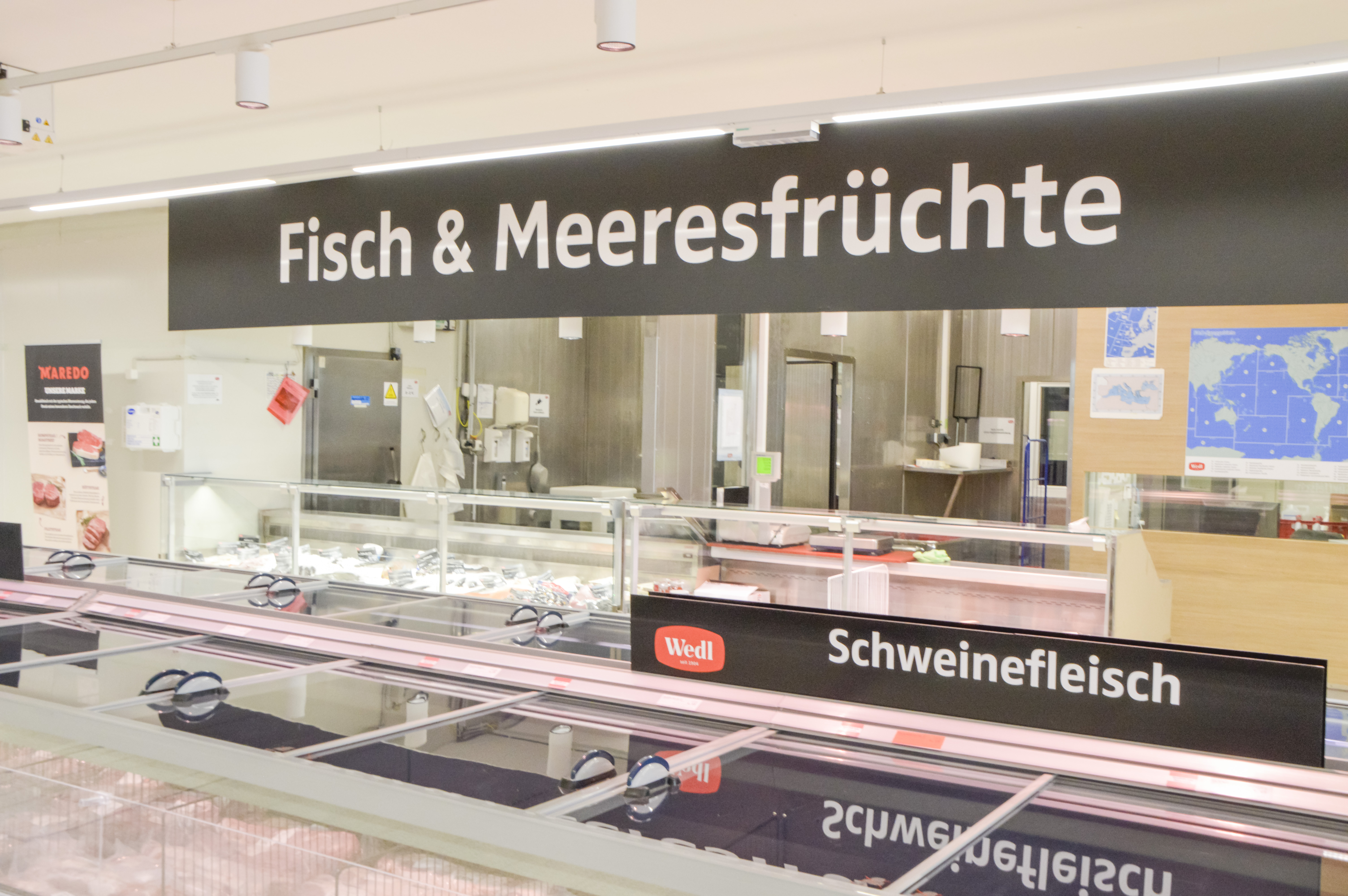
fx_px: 1291
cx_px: 674
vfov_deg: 38.3
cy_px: 448
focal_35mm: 34
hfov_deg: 55.1
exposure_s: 1/40
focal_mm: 23
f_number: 11
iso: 1400
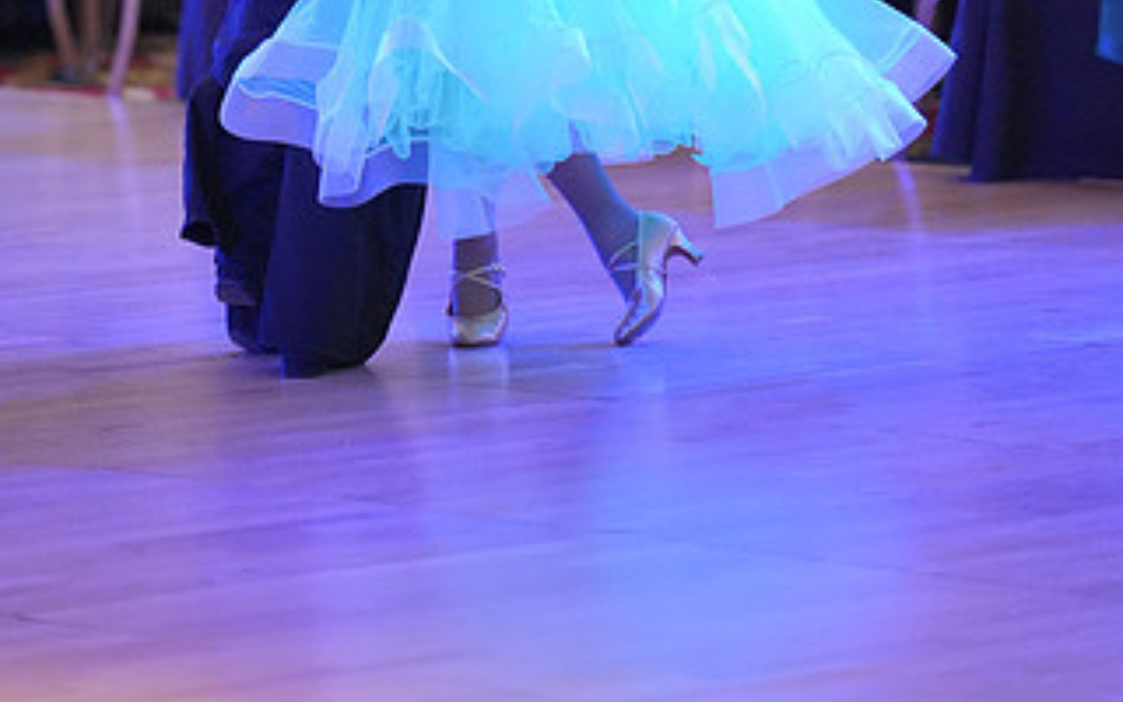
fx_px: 8478
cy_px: -274
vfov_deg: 4.7
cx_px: 500
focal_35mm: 277
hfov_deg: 7.6
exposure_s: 1/500
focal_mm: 150
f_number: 2
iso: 6400
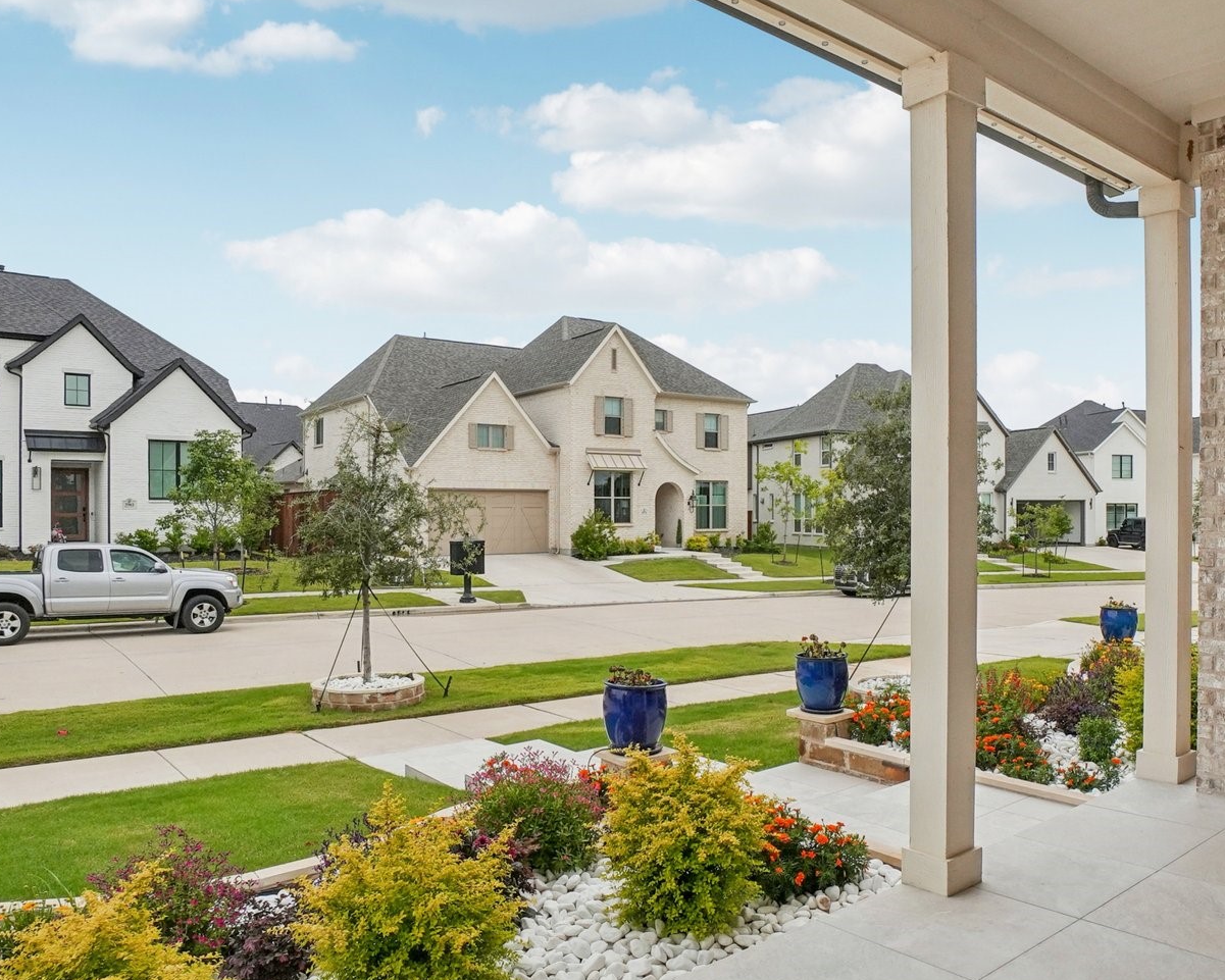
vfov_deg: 58.8
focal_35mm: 24
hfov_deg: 69.6
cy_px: 497
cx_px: 736
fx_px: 870
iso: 400
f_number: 8
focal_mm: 10
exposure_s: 1/1600
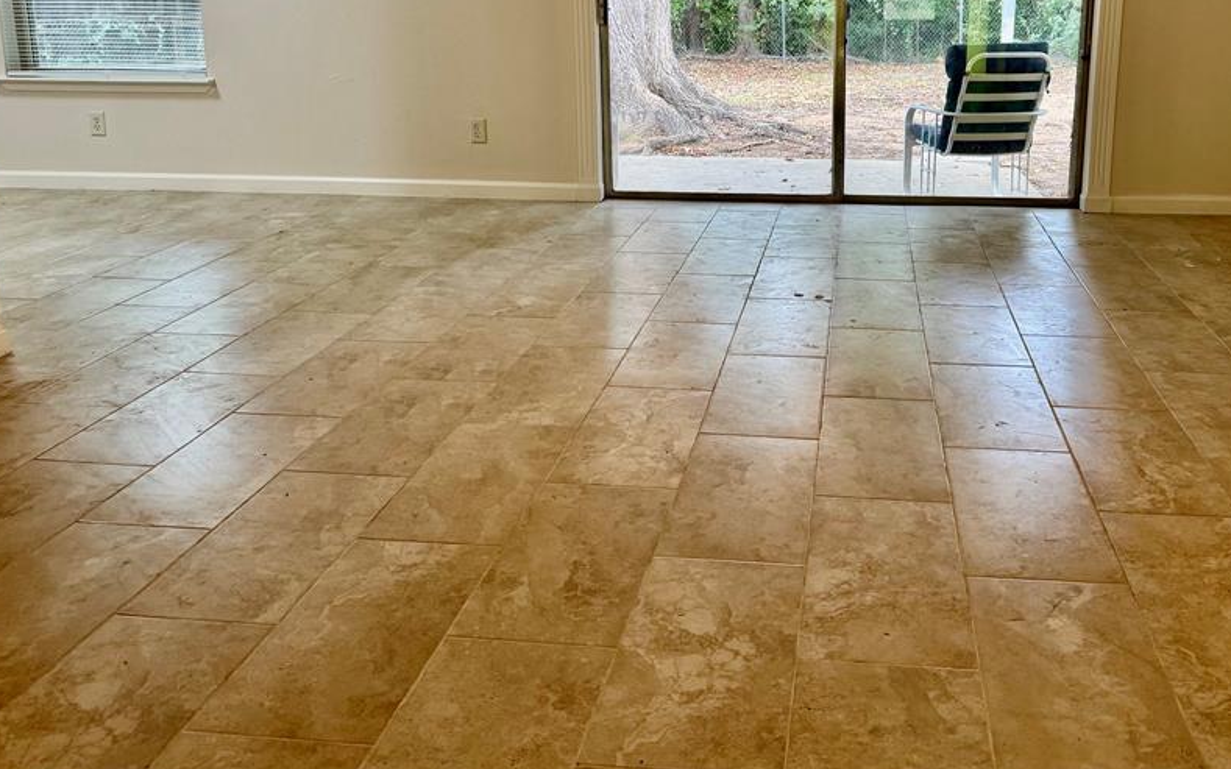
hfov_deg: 57.6
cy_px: 184
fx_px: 1107
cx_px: 754
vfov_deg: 37.3
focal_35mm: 33
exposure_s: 1/60
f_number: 1.78
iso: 200
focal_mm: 6.76
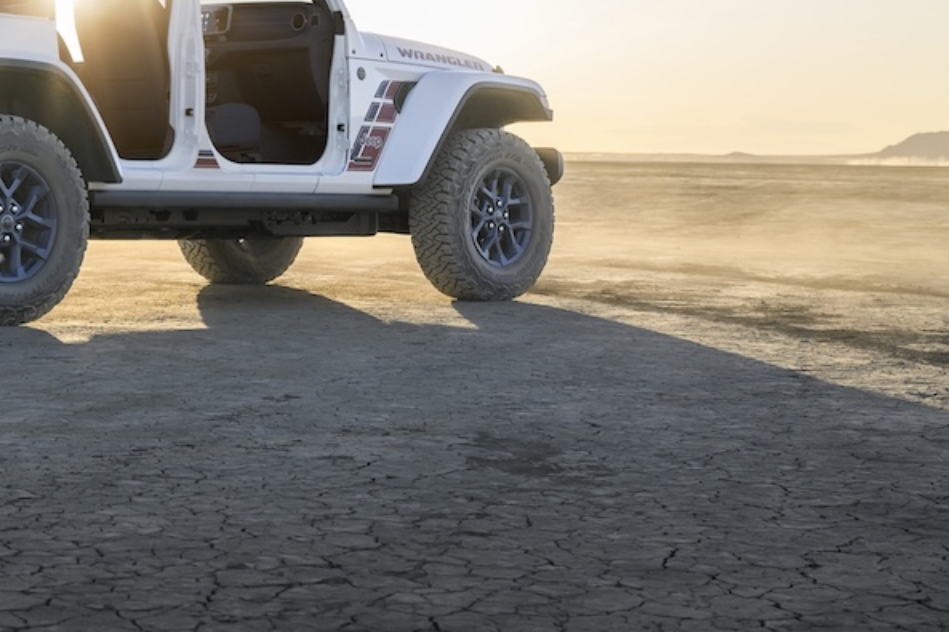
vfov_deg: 16.1
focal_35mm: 83
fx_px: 2187
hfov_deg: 23.9
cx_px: 117
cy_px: 2
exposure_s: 1/640
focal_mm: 41
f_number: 5.6
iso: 500
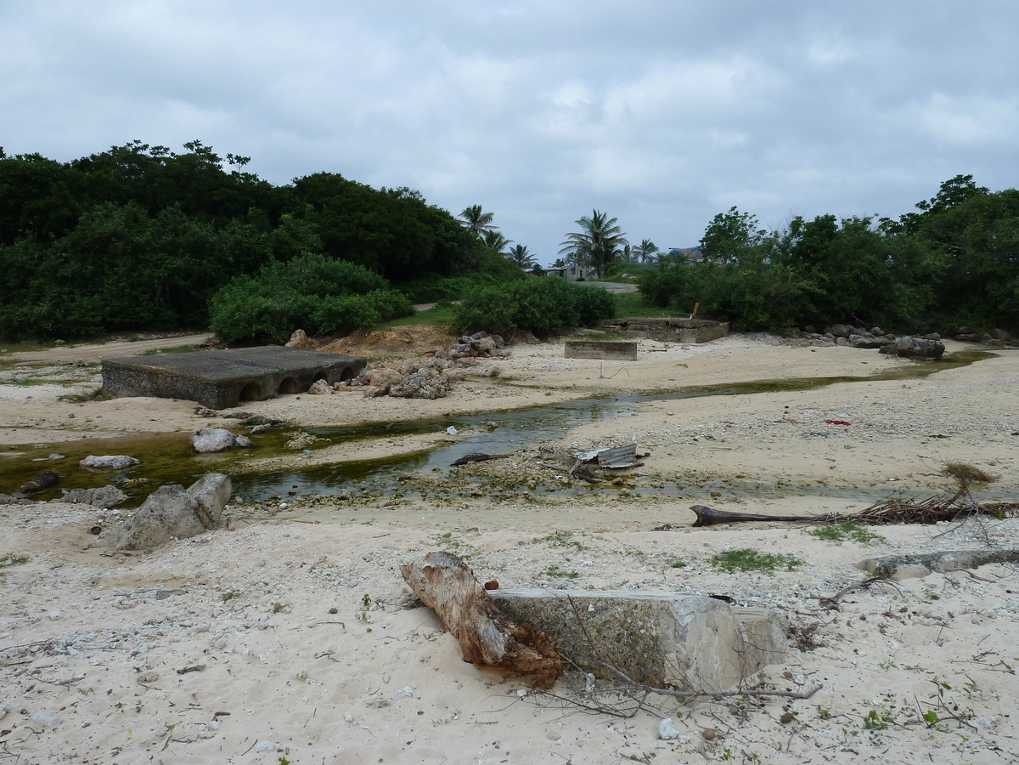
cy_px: 382
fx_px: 736
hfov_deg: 69.4
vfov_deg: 54.9
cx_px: 510
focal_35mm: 25
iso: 80
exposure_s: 1/500
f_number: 4.5
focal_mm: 4.1
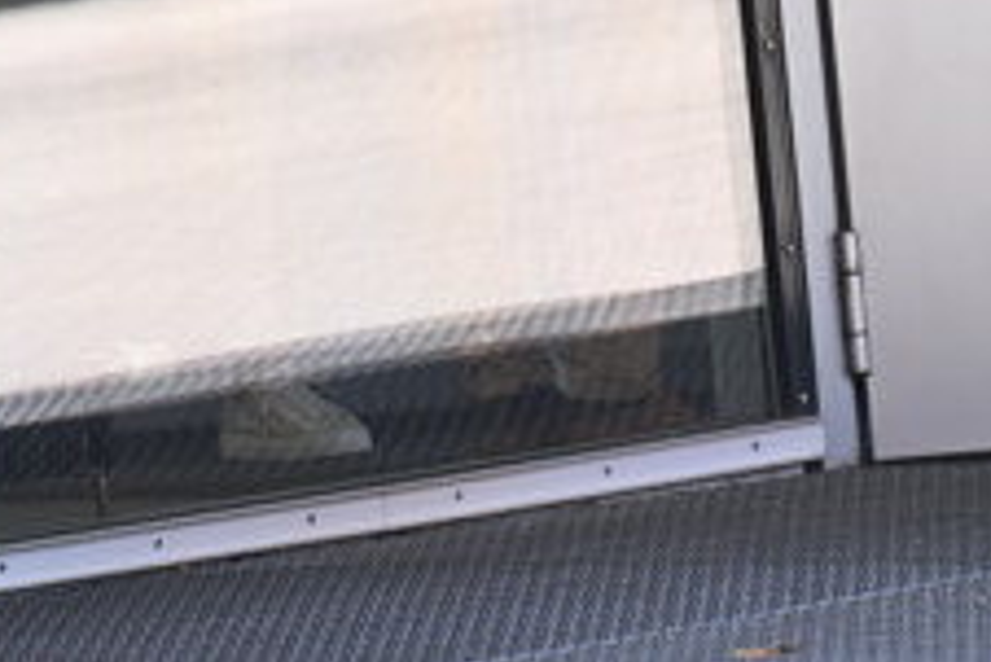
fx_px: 16416
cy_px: -342
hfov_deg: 3.5
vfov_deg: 2.3
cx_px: 118
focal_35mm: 596
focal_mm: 195
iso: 250
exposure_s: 1/125
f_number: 5.6
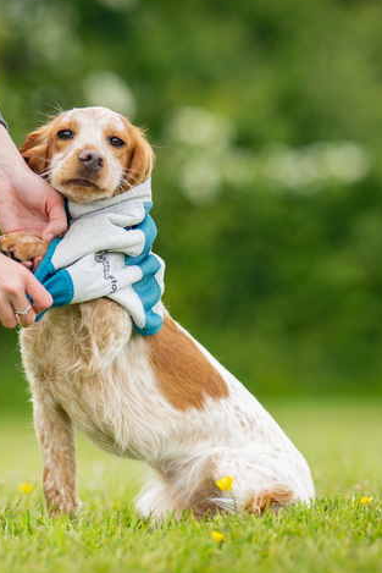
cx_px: 87
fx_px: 3324
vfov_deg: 9.8
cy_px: 378
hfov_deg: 6.6
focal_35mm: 209
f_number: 1.6
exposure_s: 1/1000
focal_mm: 85
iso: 64
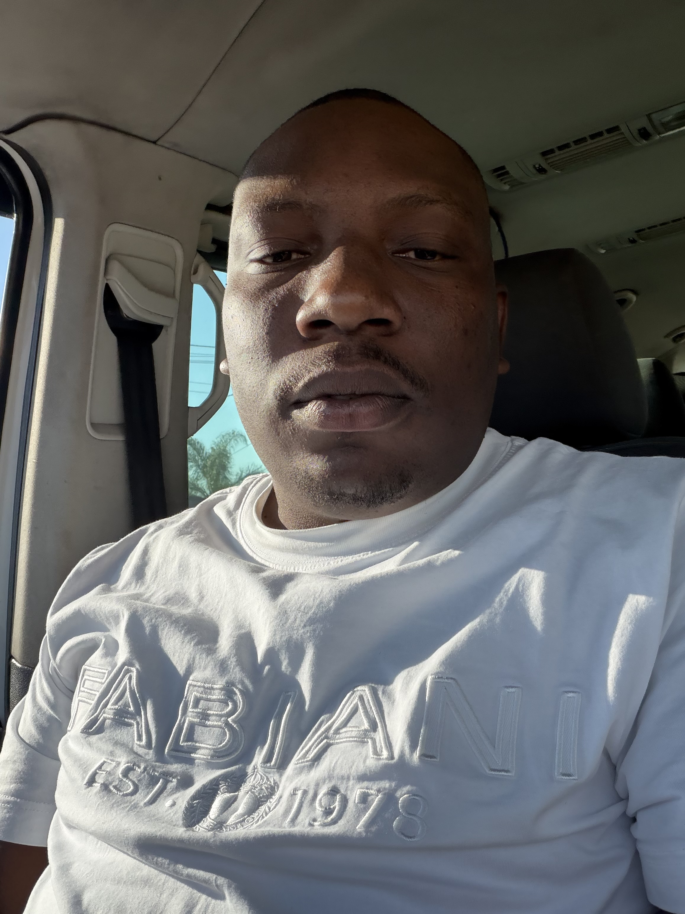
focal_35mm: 30
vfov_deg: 60.0
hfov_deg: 46.8
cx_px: 342
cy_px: 457
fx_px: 792
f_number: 1.9
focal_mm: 2.71
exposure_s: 1/215
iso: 50
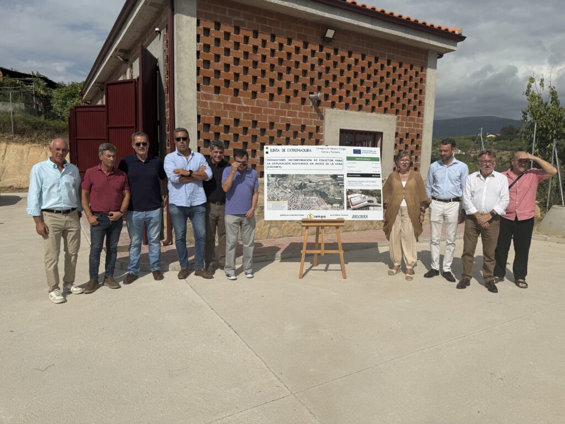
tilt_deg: -6.7
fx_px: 392
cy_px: 212
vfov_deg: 56.8
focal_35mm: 24
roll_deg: -1.4
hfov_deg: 71.6
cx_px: 282
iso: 80
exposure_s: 1/11905
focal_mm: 6.76
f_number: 1.78
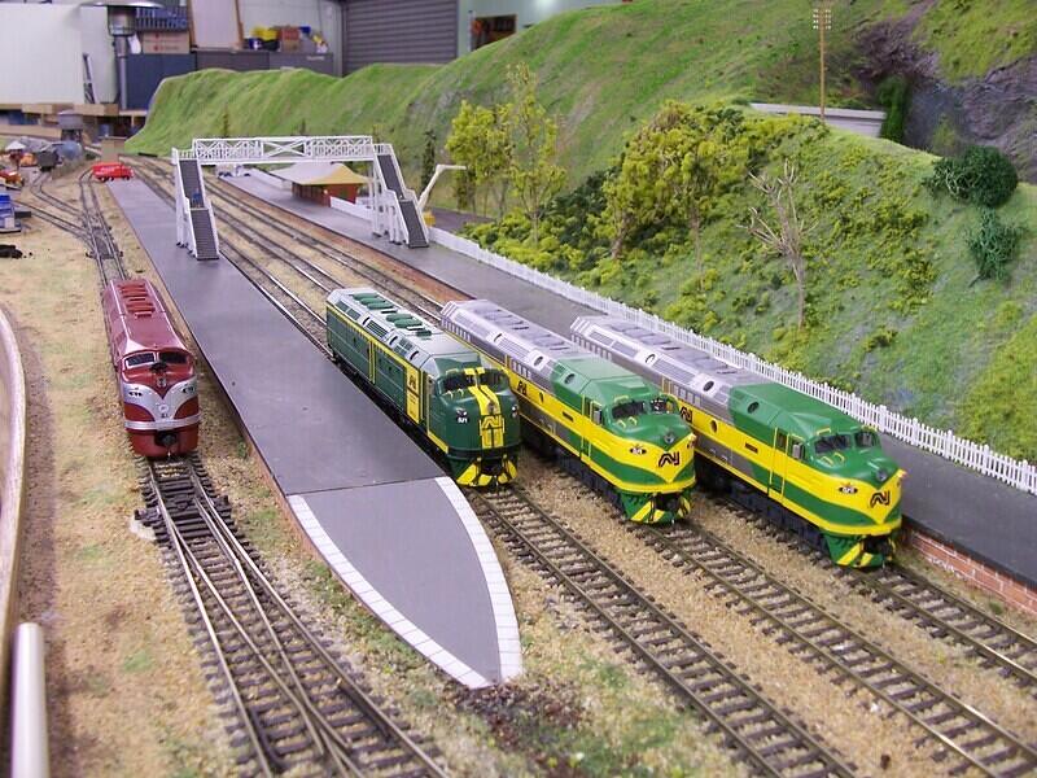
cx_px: 518
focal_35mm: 35
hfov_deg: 52.6
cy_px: 389
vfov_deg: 40.7
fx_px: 1049
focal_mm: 6
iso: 140
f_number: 2.8
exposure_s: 1/8
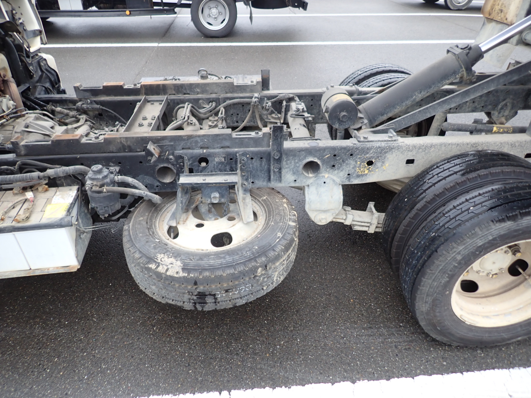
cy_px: 199
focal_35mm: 25
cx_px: 266
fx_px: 383
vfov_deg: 54.9
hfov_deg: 69.4
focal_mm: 4.5
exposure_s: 1/60
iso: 125
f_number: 2
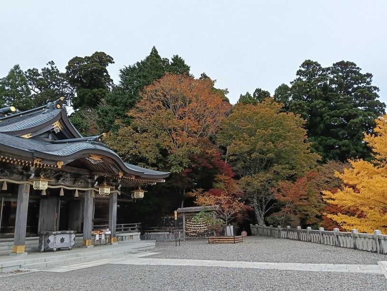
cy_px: 146
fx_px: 302
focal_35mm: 27
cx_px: 194
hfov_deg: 65.2
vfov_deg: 51.5
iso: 50
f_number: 1.8
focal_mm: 3.98
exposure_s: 1/265
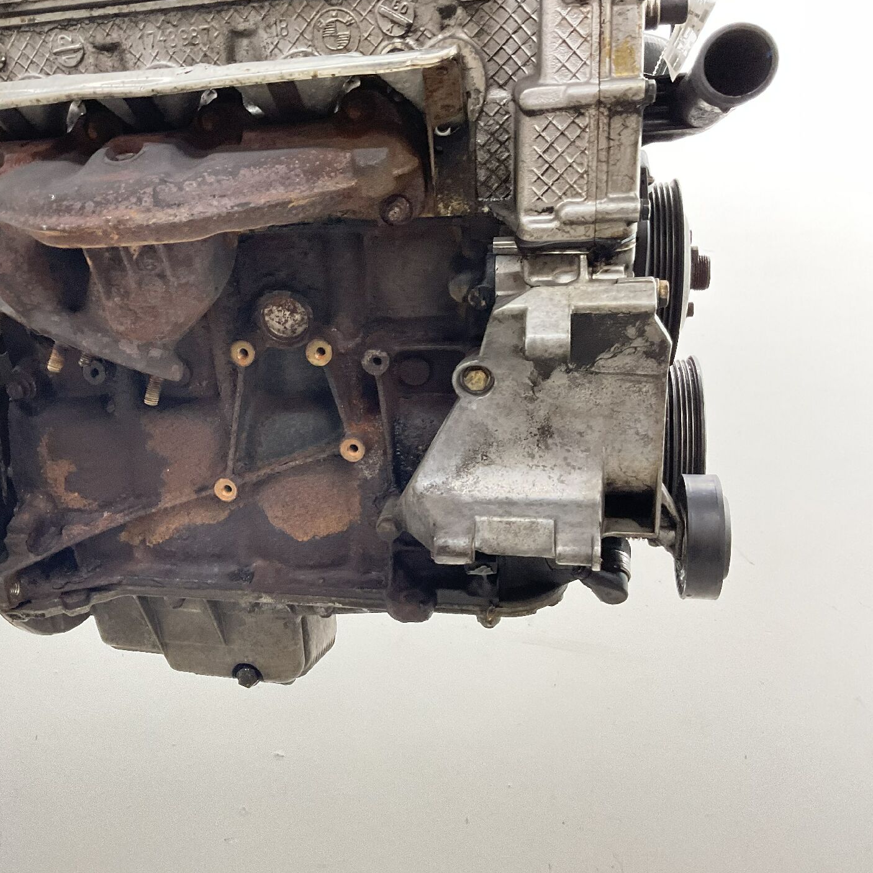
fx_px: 999
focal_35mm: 35
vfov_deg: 47.2
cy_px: 440
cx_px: 288
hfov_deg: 46.4
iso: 100
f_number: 1.8
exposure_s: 1/50
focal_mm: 3
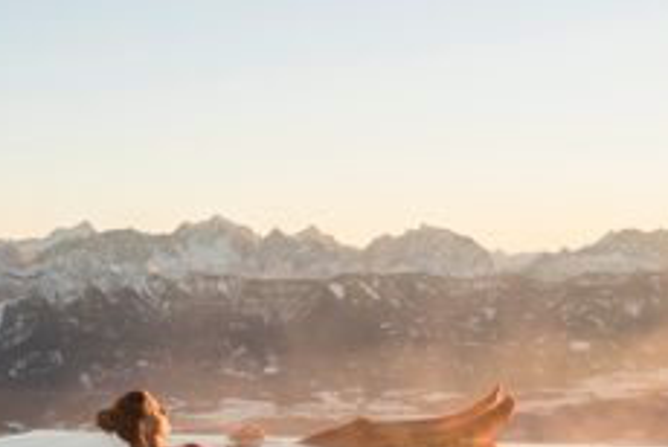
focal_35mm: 98
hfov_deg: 20.8
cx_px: 334
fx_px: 1821
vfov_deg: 14.0
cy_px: 261
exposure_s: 1/250
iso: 400
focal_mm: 44
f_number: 11
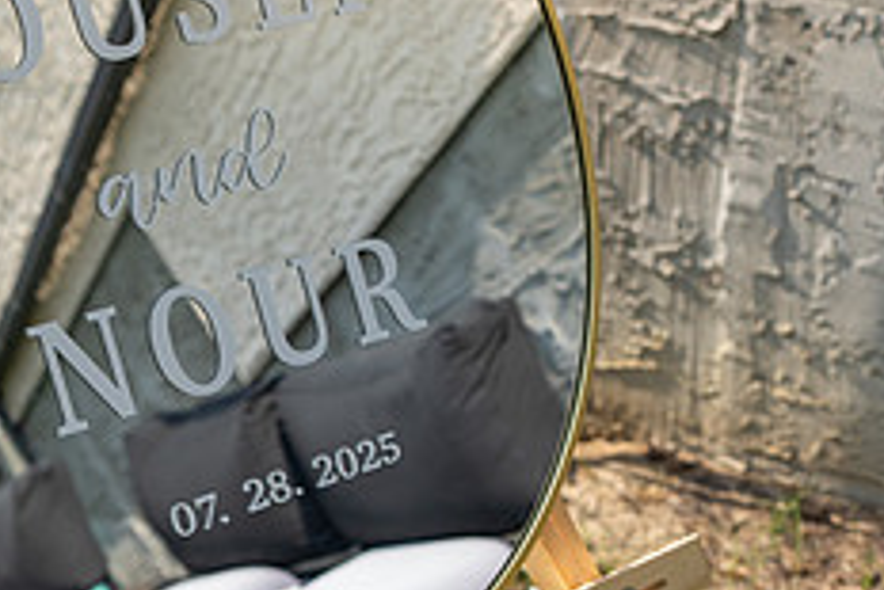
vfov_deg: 19.5
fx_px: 1720
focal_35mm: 70
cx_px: 46
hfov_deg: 27.5
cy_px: 234
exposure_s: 1/1000
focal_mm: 28
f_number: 2.8
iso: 250
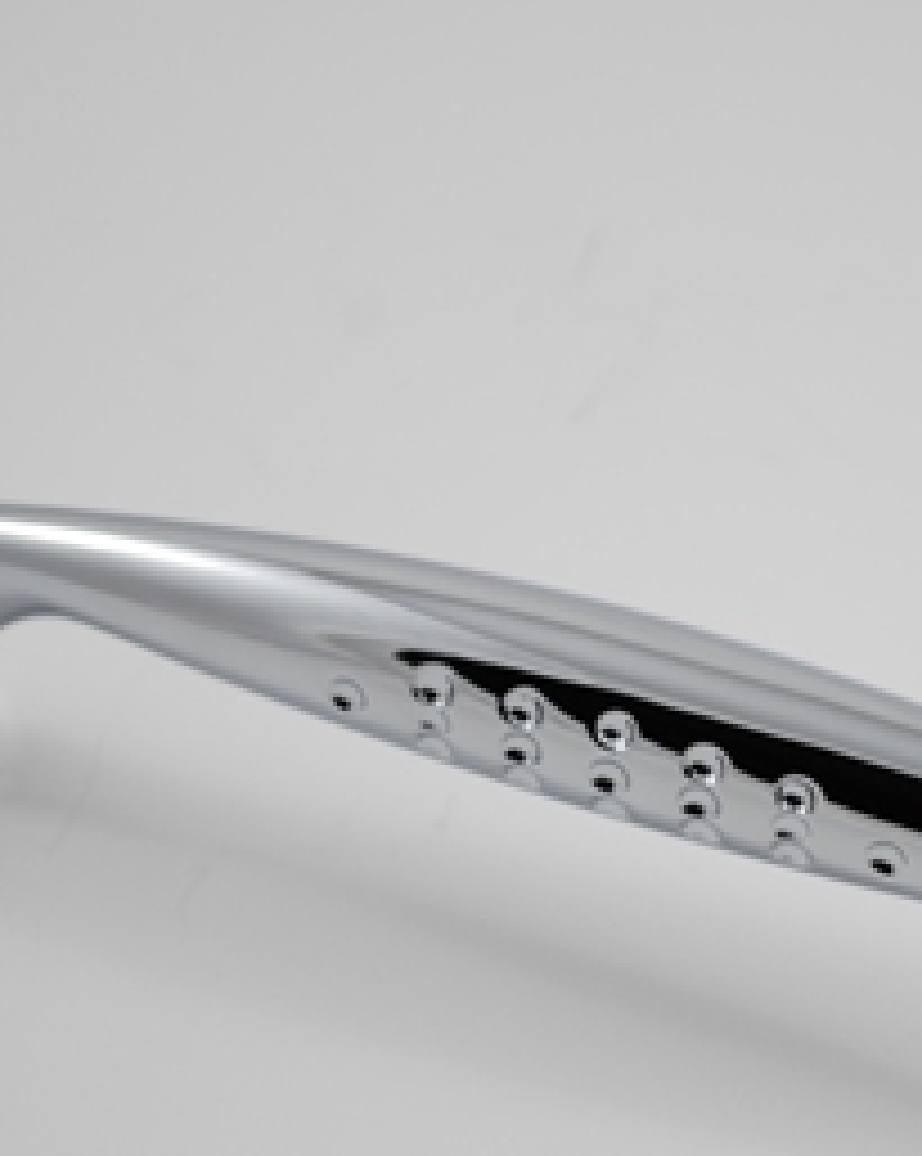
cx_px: 769
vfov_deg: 12.2
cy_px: 841
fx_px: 5405
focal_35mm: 158
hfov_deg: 9.7
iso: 100
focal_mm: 45
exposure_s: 1/25
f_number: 5.3
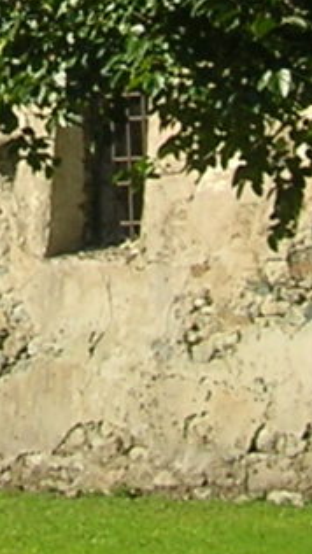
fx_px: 3306
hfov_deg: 5.4
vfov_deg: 9.3
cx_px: -126
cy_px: -302
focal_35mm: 225
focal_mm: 5.7
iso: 50
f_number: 4.9
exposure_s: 1/332
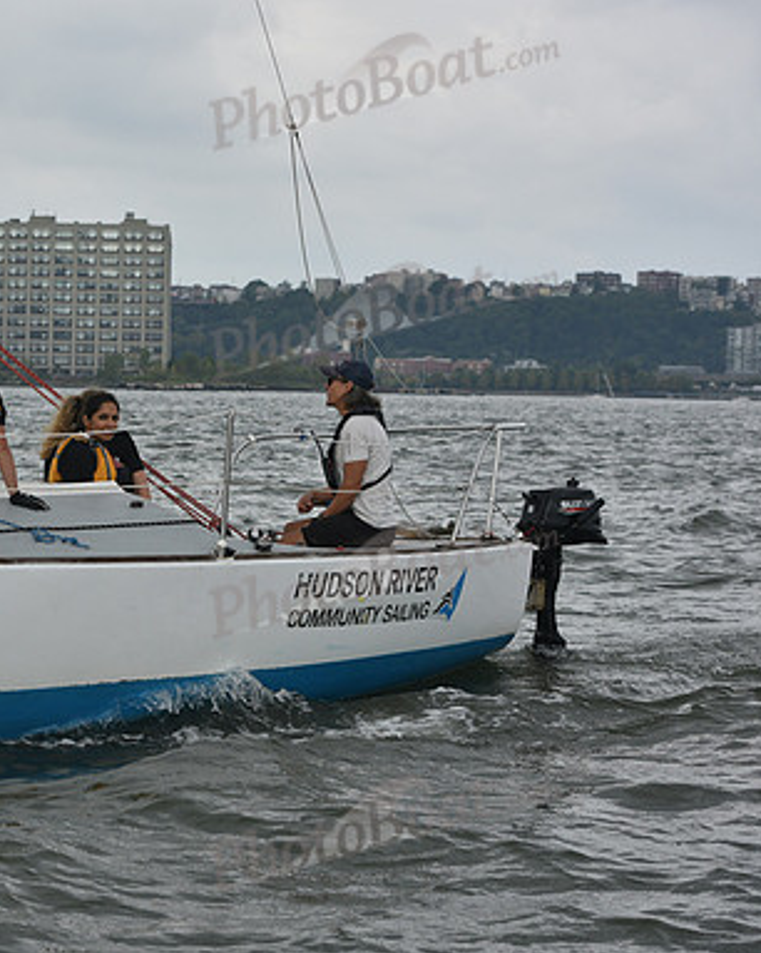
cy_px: 479
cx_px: 82
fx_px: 4085
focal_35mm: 145
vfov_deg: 13.3
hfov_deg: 10.6
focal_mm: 102
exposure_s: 1/1250
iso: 320
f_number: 5.6
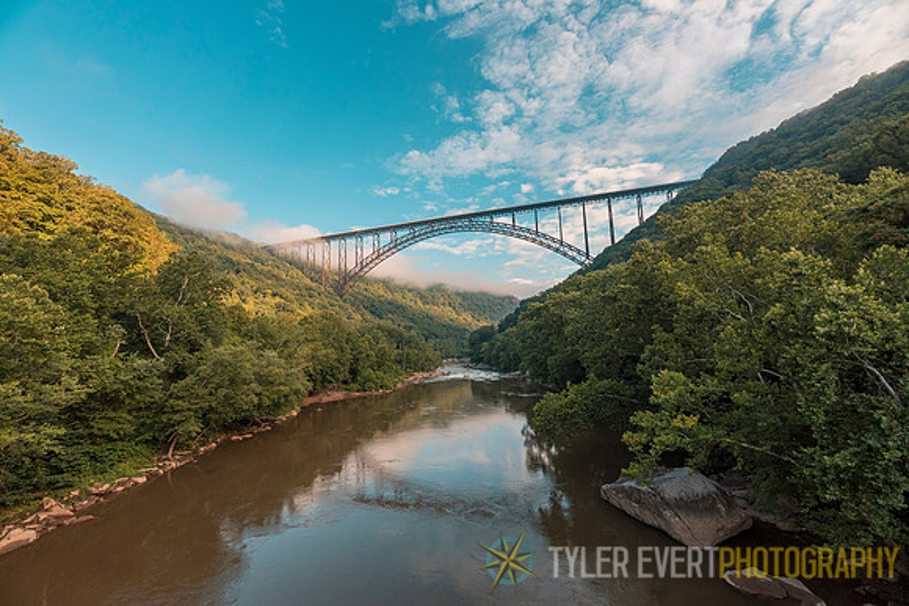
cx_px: 454
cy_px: 303
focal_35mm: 14
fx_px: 354
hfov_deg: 104.2
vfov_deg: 81.2
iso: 500
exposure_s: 1/500
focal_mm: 14
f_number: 9
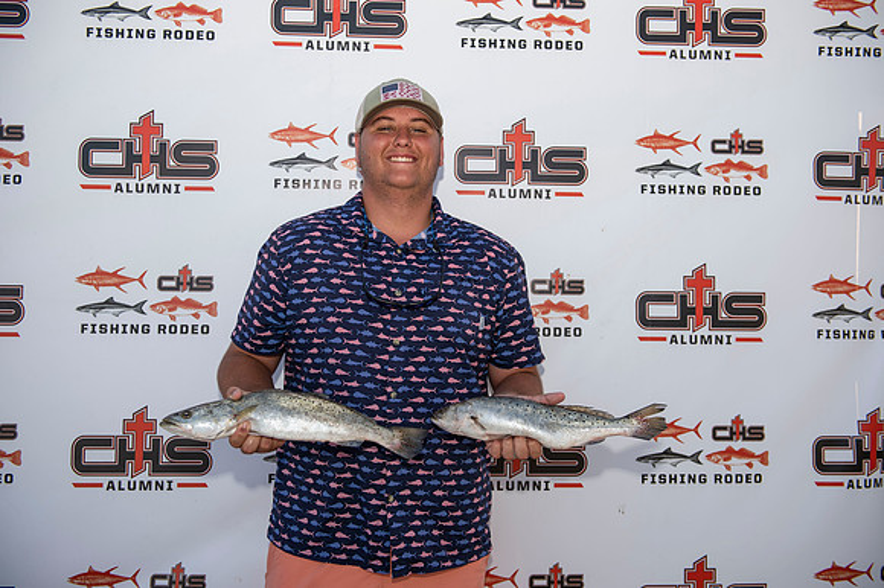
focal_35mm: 38
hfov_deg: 50.7
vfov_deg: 35.0
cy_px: 294
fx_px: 933
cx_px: 442
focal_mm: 38
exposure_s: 1/250
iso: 50
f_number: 4
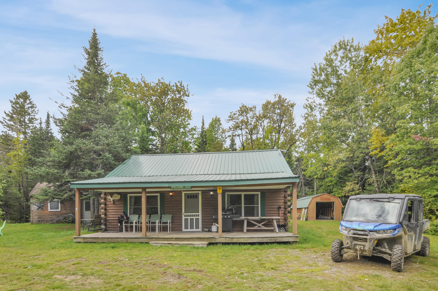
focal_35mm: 16
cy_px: 146
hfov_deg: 95.1
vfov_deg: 71.9
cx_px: 219
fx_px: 200
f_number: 7.1
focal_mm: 11
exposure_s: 1/200
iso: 320
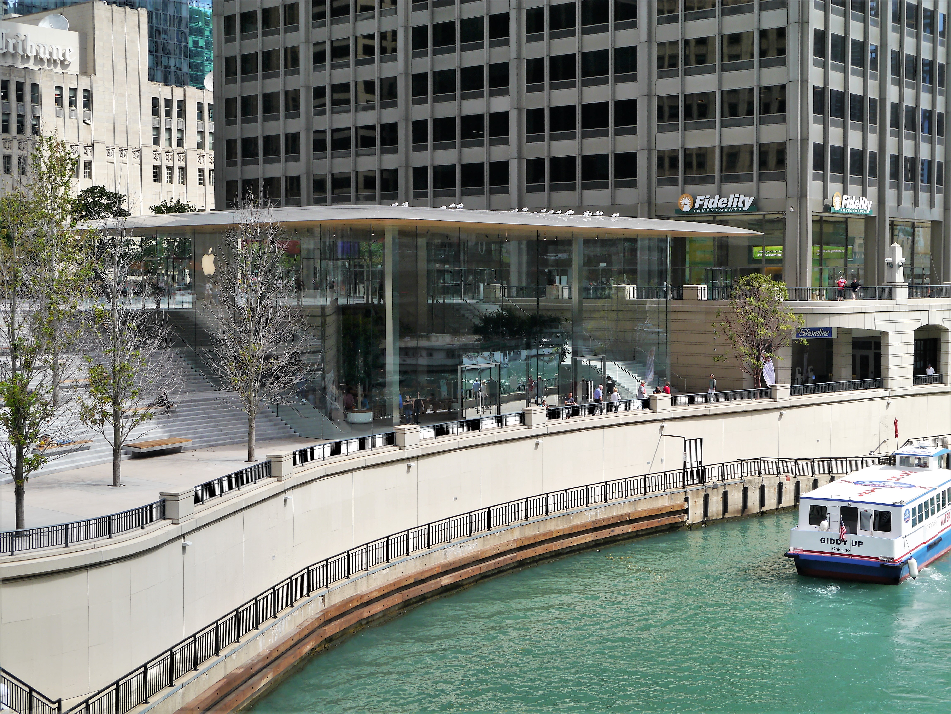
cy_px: 357
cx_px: 476
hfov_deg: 36.8
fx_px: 1429
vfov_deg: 28.1
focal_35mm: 52
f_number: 8
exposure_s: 1/250
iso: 160
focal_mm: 26
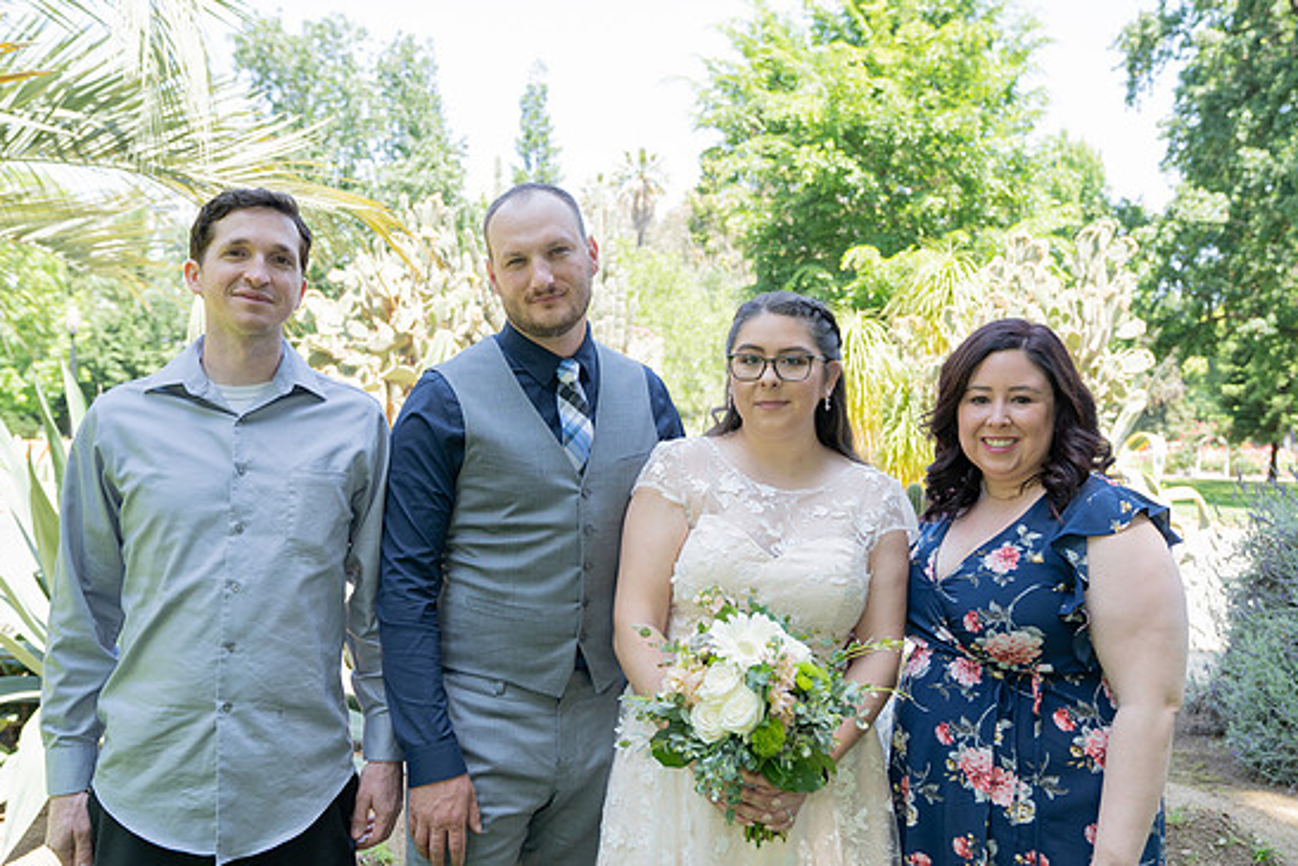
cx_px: 674
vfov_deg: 37.9
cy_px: 454
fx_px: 1262
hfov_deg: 54.4
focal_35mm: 35
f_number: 4
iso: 250
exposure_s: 1/250
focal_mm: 33
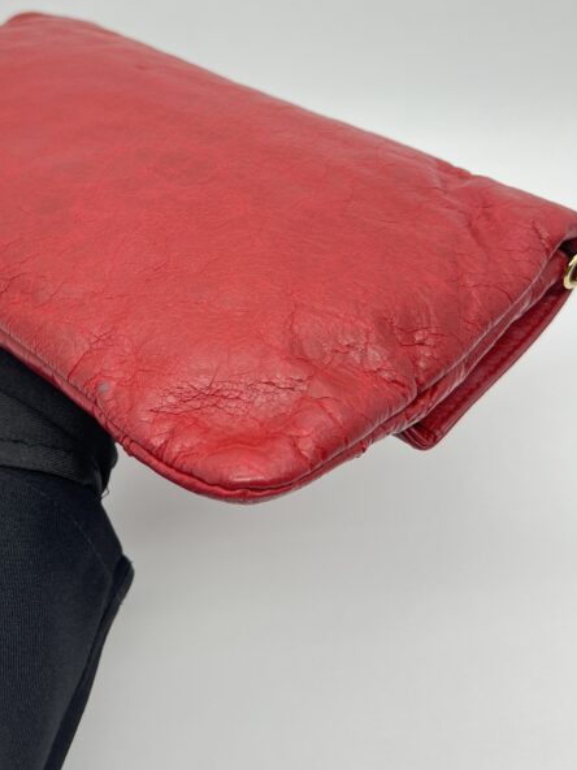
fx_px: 1000
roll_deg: -0.1
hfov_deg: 31.6
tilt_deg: -41.2
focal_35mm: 45
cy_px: 251
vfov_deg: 41.5
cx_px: 146
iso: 40
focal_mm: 5.7
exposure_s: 1/100
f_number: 1.5
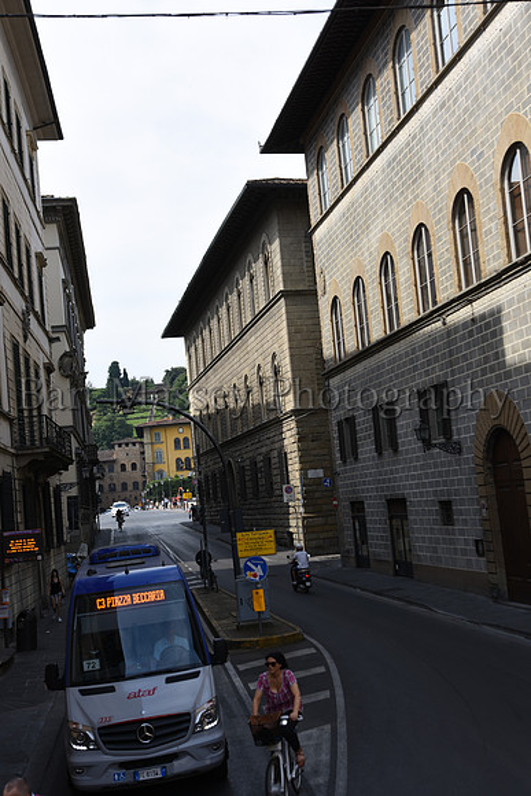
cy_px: 398
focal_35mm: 46
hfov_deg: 29.3
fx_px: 1017
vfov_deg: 42.7
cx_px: 266
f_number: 6.3
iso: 64
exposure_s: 1/200
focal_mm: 46
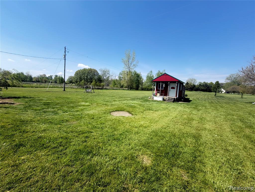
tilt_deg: -4.2
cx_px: 128
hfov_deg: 102.1
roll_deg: -2.5
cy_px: 96
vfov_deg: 85.7
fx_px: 103
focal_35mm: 14
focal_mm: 2.22
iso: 50
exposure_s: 1/502
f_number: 2.2
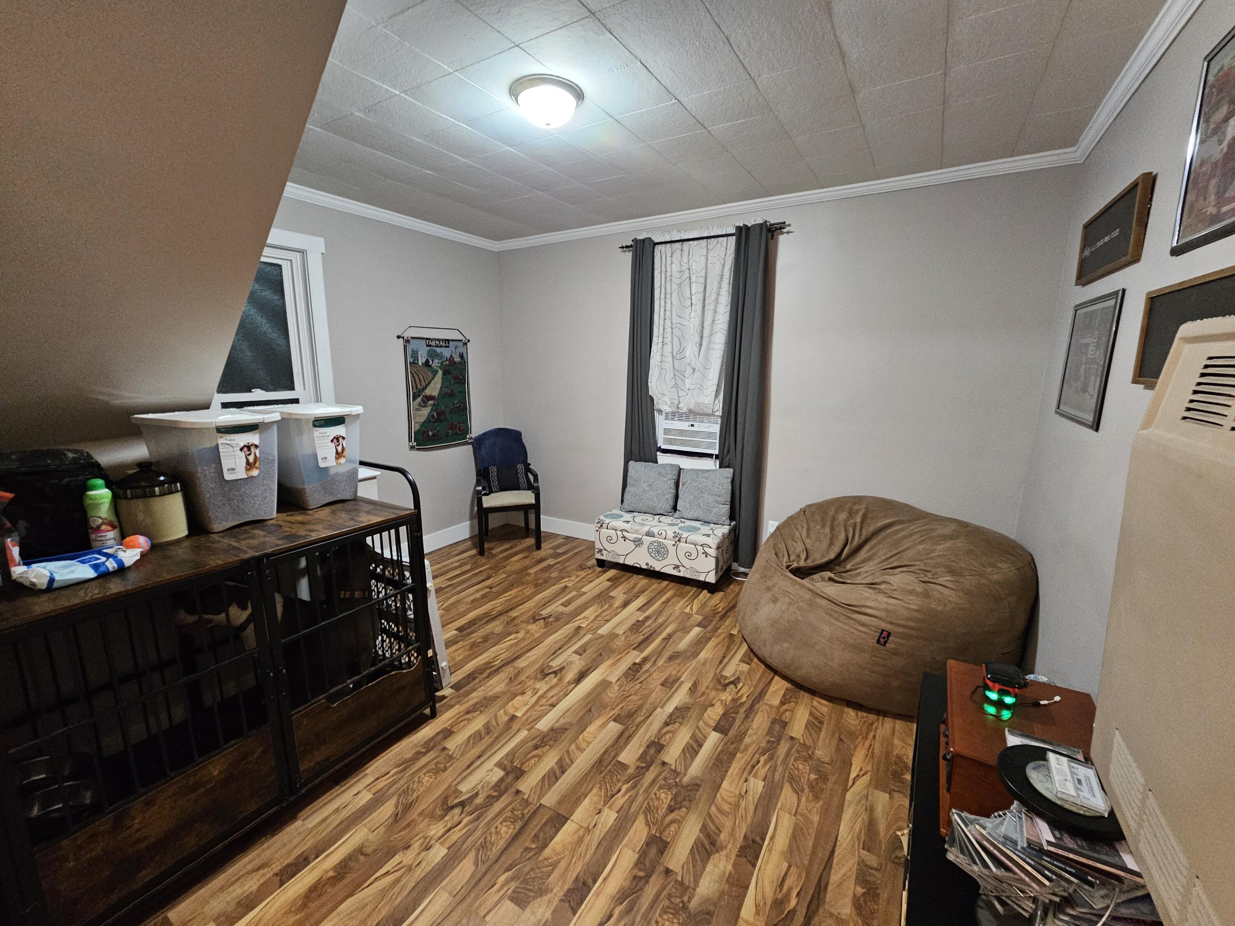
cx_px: 618
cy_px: 463
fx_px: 464
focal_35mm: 13
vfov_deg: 89.9
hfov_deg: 106.2
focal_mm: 2.2
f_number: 2.2
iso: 640
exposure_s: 1/24
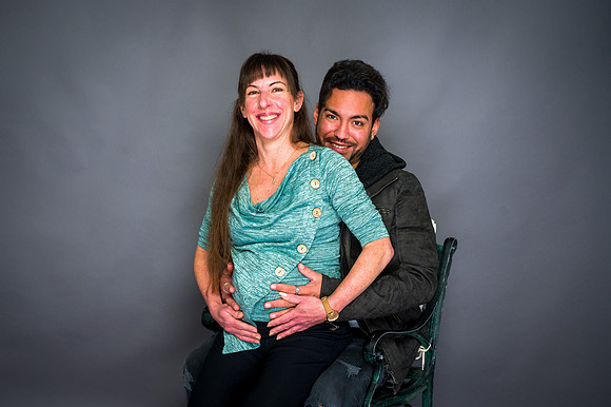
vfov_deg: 29.2
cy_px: 228
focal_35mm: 46
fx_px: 780
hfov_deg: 42.7
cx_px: 268
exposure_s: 1/100
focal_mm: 41
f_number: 5.6
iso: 200
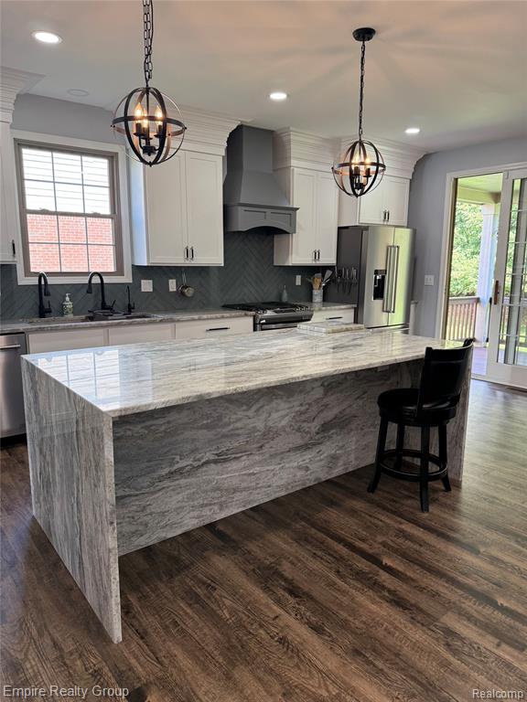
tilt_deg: -10.1
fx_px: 487
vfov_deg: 71.6
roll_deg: -0.6
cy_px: 351
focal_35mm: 24
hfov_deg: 56.8
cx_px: 264
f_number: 1.78
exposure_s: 1/132
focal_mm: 6.76
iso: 200
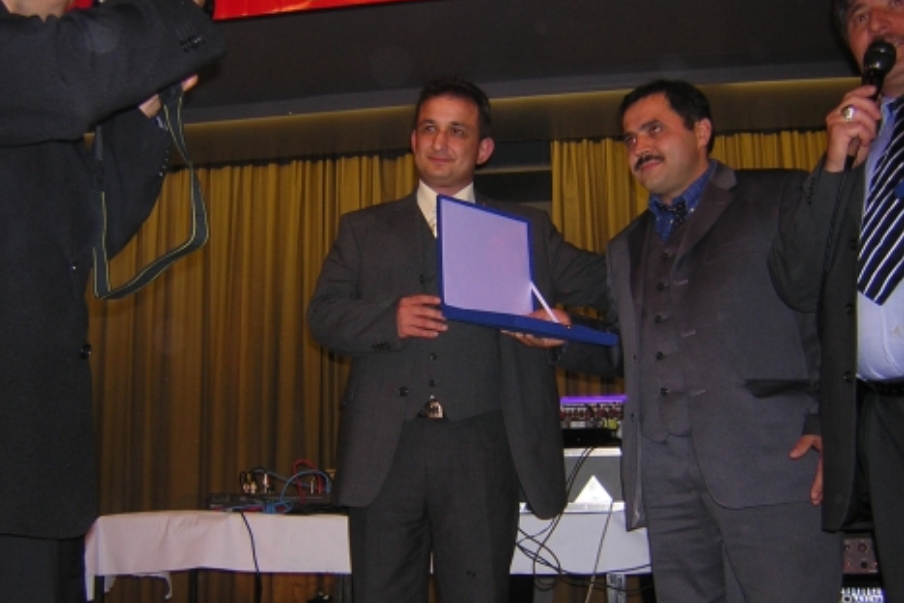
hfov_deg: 48.5
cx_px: 444
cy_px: 347
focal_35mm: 40
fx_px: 1004
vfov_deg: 33.3
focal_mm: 4.7
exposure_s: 1/60.1
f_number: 2.6
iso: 191
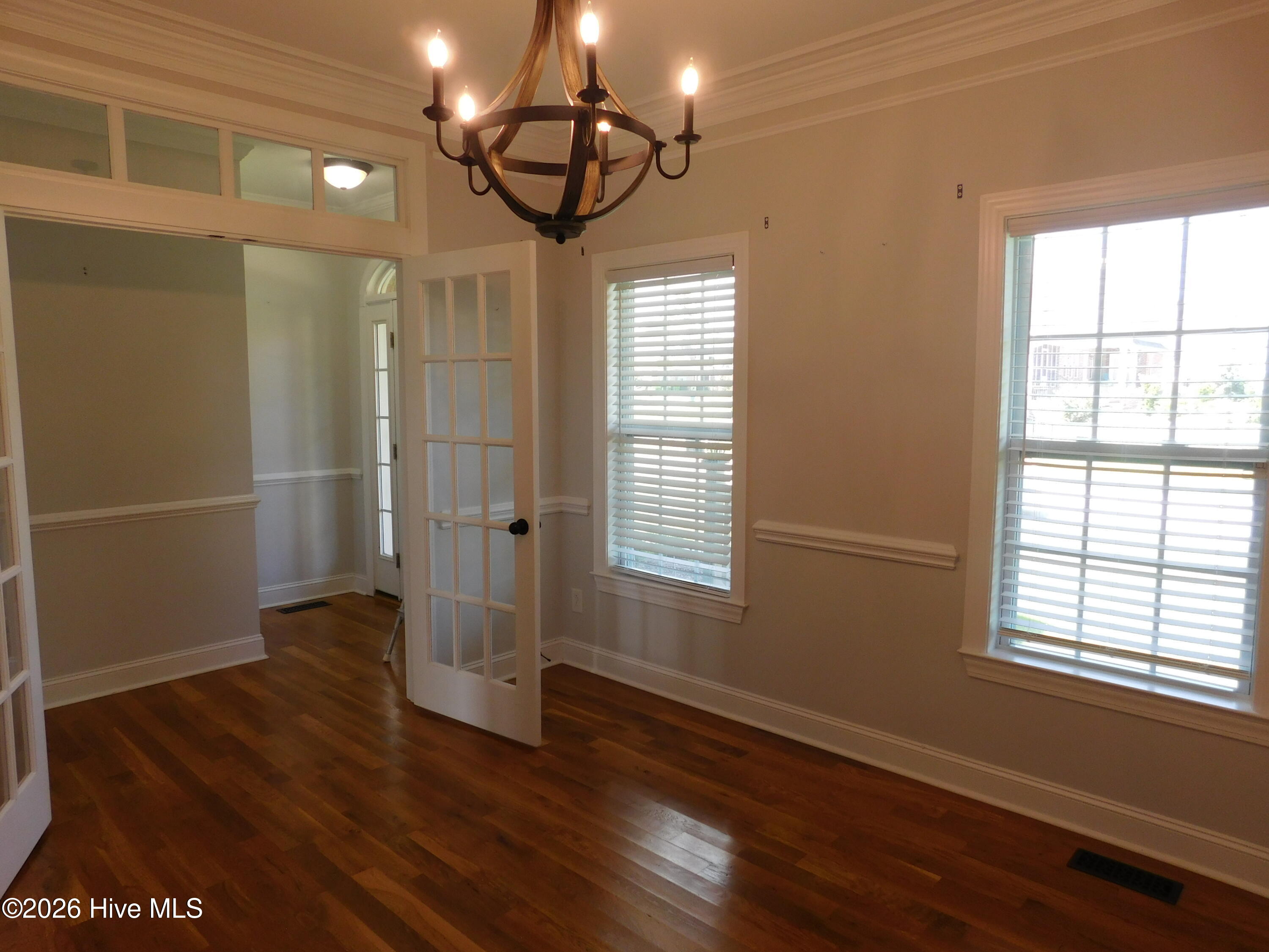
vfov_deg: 58.9
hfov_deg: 73.9
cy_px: 476
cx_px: 634
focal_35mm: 23
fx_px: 843
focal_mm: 4
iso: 125
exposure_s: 1/60
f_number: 3
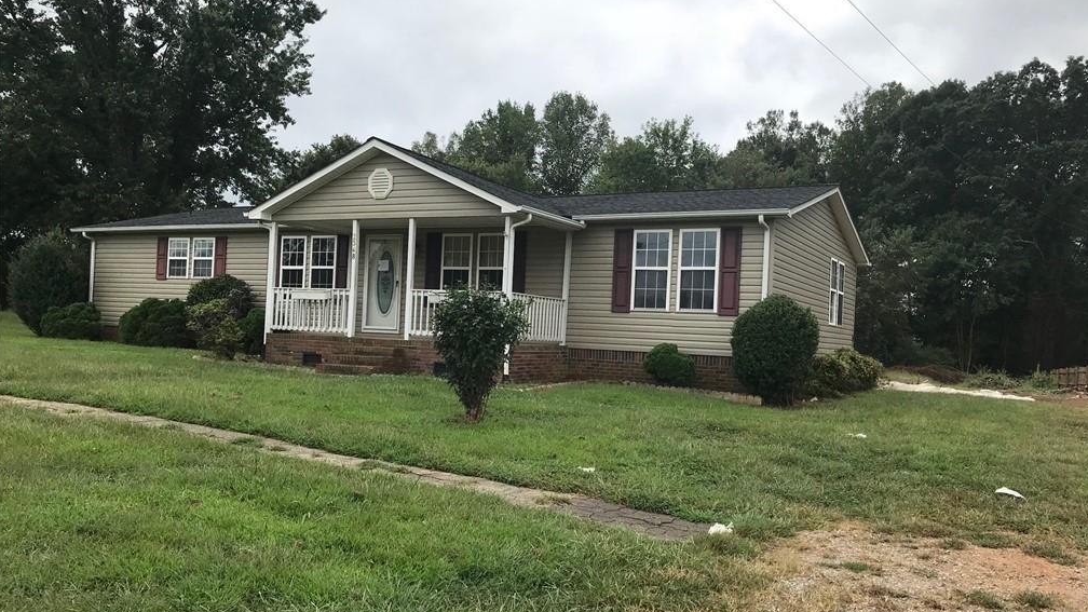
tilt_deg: +1.6
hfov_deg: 62.6
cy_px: 324
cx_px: 548
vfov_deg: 37.8
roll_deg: -1.6
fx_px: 894
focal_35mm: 31
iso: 20
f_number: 1.8
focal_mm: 3.99
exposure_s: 1/2128
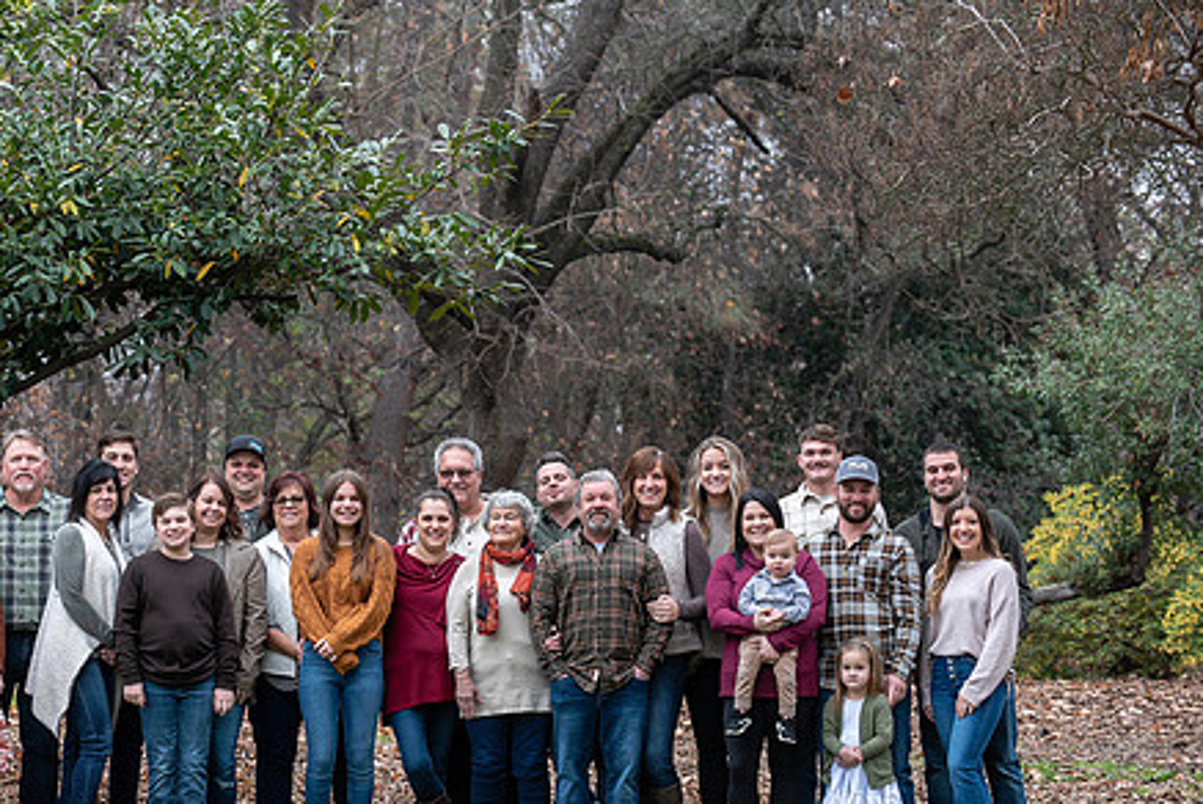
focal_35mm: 130
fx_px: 4347
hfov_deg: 15.7
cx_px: 416
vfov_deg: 10.6
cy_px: 486
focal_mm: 98
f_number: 4
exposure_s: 1/125
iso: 200
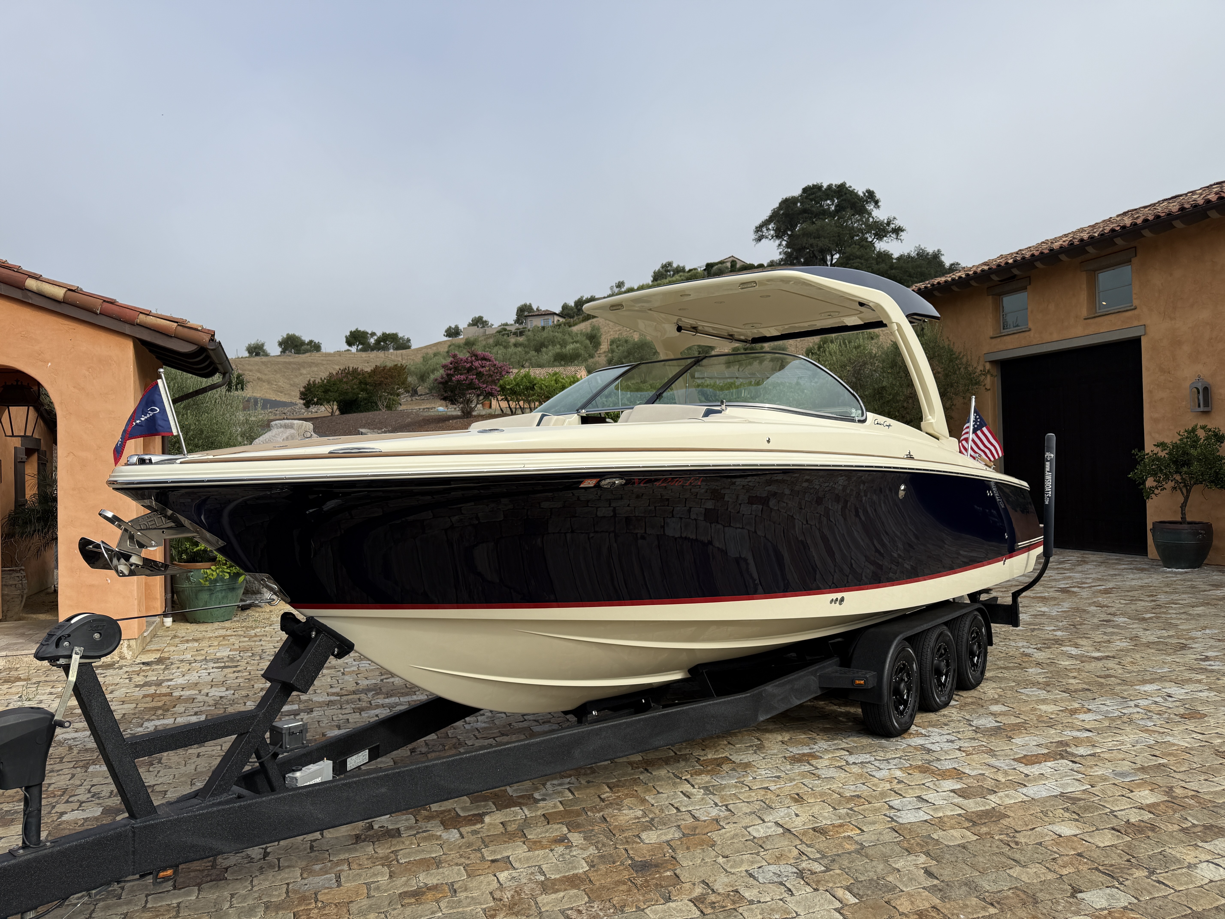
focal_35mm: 24
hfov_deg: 71.6
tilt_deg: +1.2
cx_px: 612
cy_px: 460
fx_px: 849
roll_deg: +0.9
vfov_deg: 56.8
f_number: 1.78
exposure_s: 1/4167
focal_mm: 6.76
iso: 80
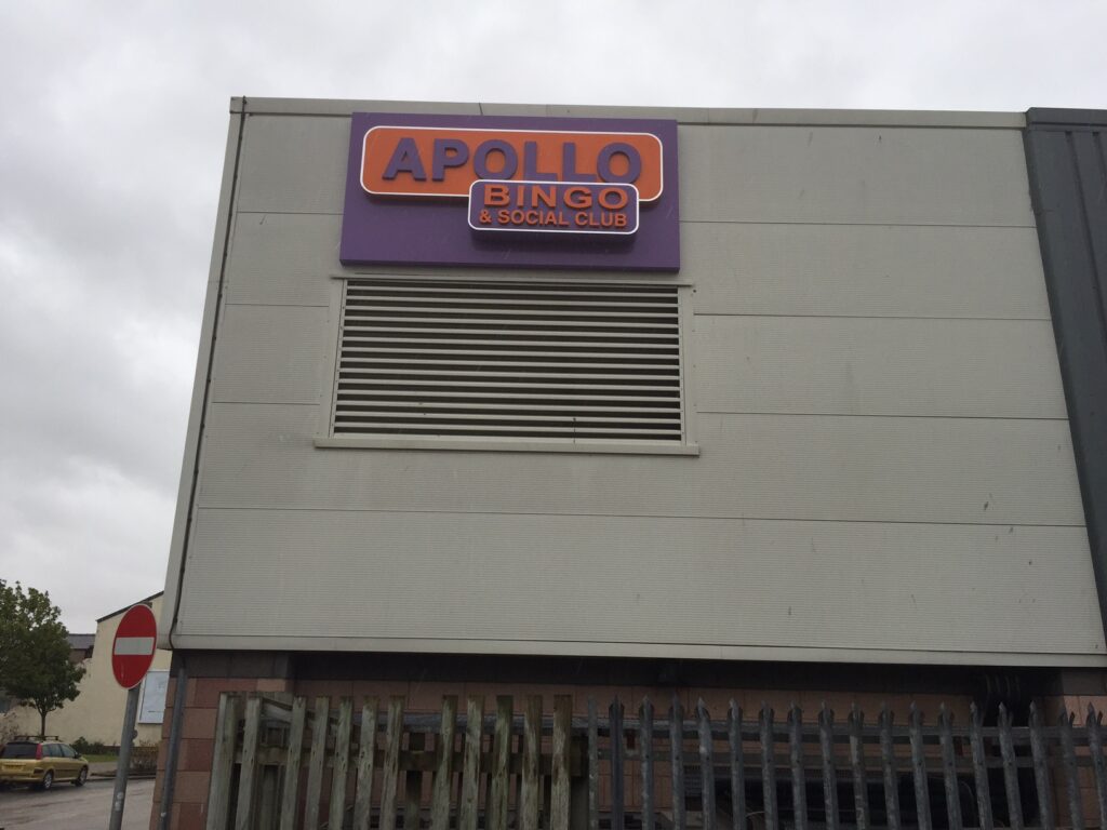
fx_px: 927
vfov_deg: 48.2
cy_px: 415
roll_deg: -1.7
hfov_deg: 61.7
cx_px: 554
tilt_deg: +18.2
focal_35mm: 29
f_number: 2.2
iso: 32
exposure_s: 1/335
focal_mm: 4.15
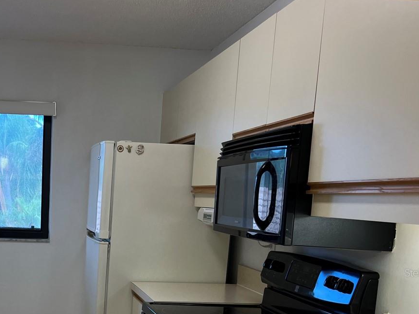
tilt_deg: -9.0
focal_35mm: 48
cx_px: 64
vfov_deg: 29.2
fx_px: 581
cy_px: 272
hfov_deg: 37.7
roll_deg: -1.7
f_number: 1.5
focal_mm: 5.7
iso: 32
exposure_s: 1/120
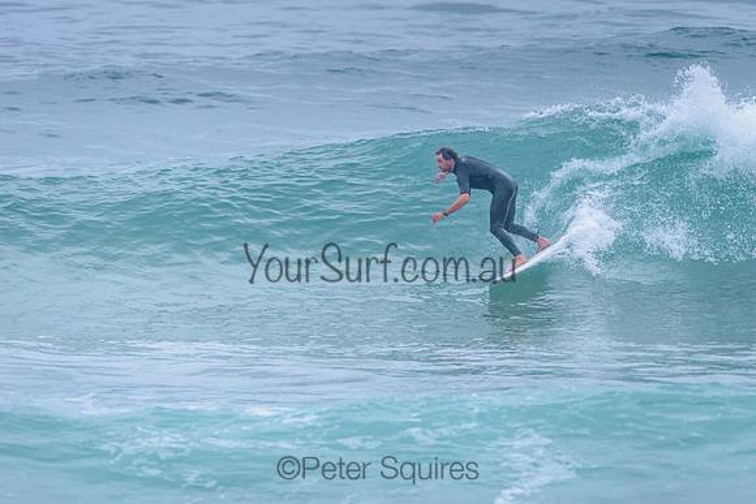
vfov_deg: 2.2
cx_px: 463
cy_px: 195
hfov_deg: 3.4
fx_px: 12872
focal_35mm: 613
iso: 3200
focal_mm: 500
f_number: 5.6
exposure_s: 1/2000
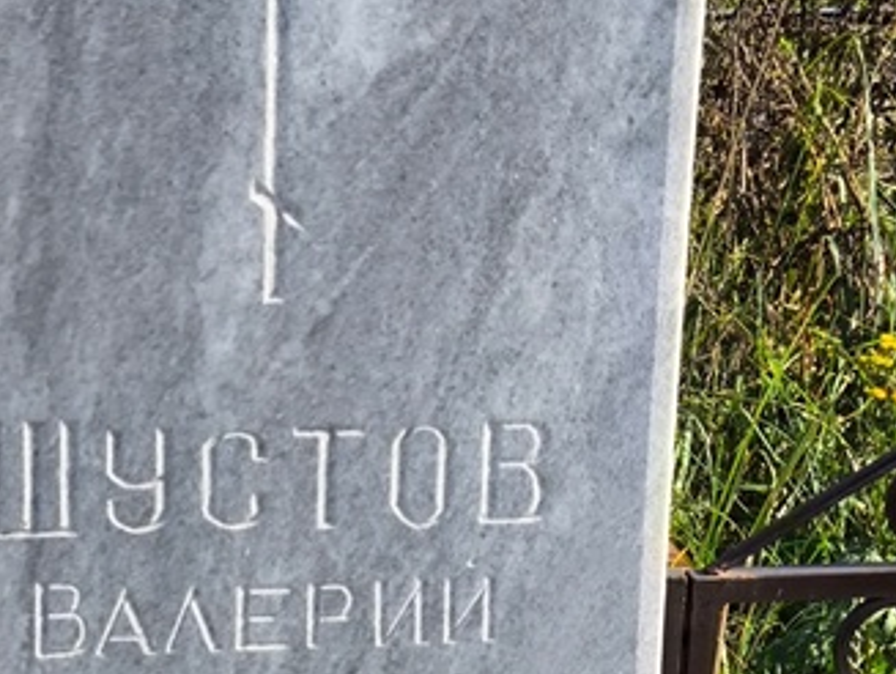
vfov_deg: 12.1
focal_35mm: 122
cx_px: 53
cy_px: 625
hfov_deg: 15.9
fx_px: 3161
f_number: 1.7
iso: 50
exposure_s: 1/636
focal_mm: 4.71
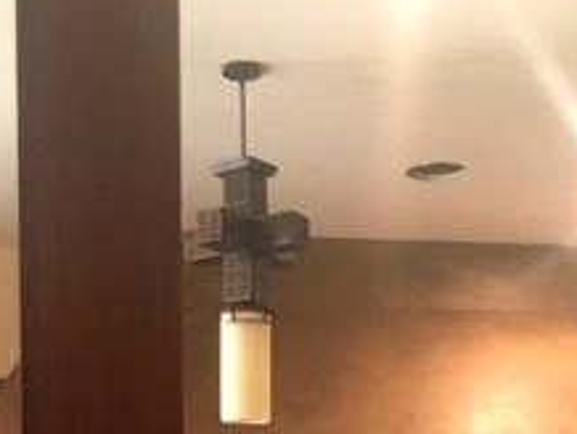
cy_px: 561
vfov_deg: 16.5
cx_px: 262
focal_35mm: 85
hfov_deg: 23.0
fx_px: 1418
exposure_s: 1/15
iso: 250
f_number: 2.2
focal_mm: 4.15
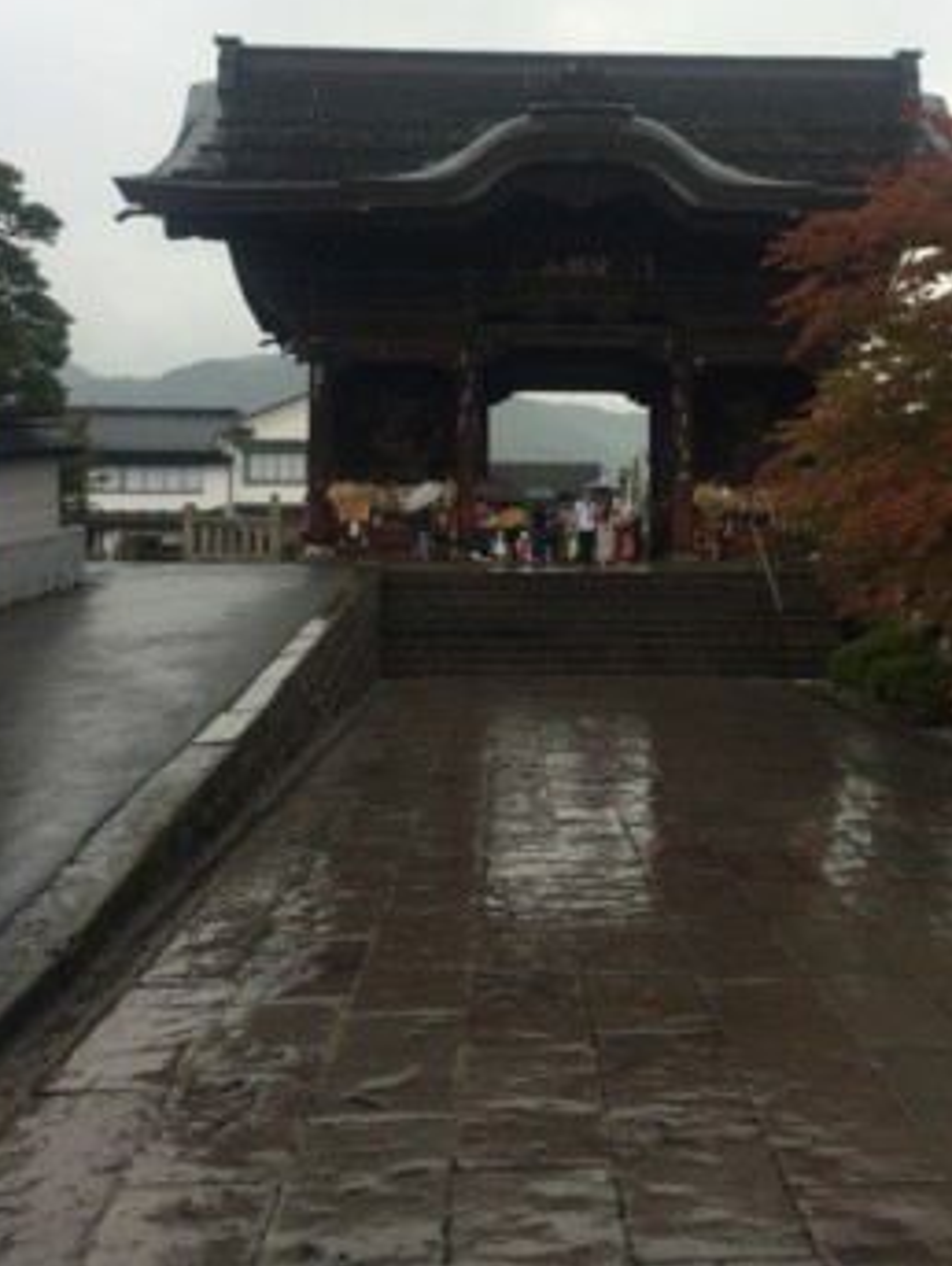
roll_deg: +1.6
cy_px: 506
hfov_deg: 37.6
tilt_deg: +3.7
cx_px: 579
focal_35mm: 38
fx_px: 1391
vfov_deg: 48.6
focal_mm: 4.15
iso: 32
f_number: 2.2
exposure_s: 1/513
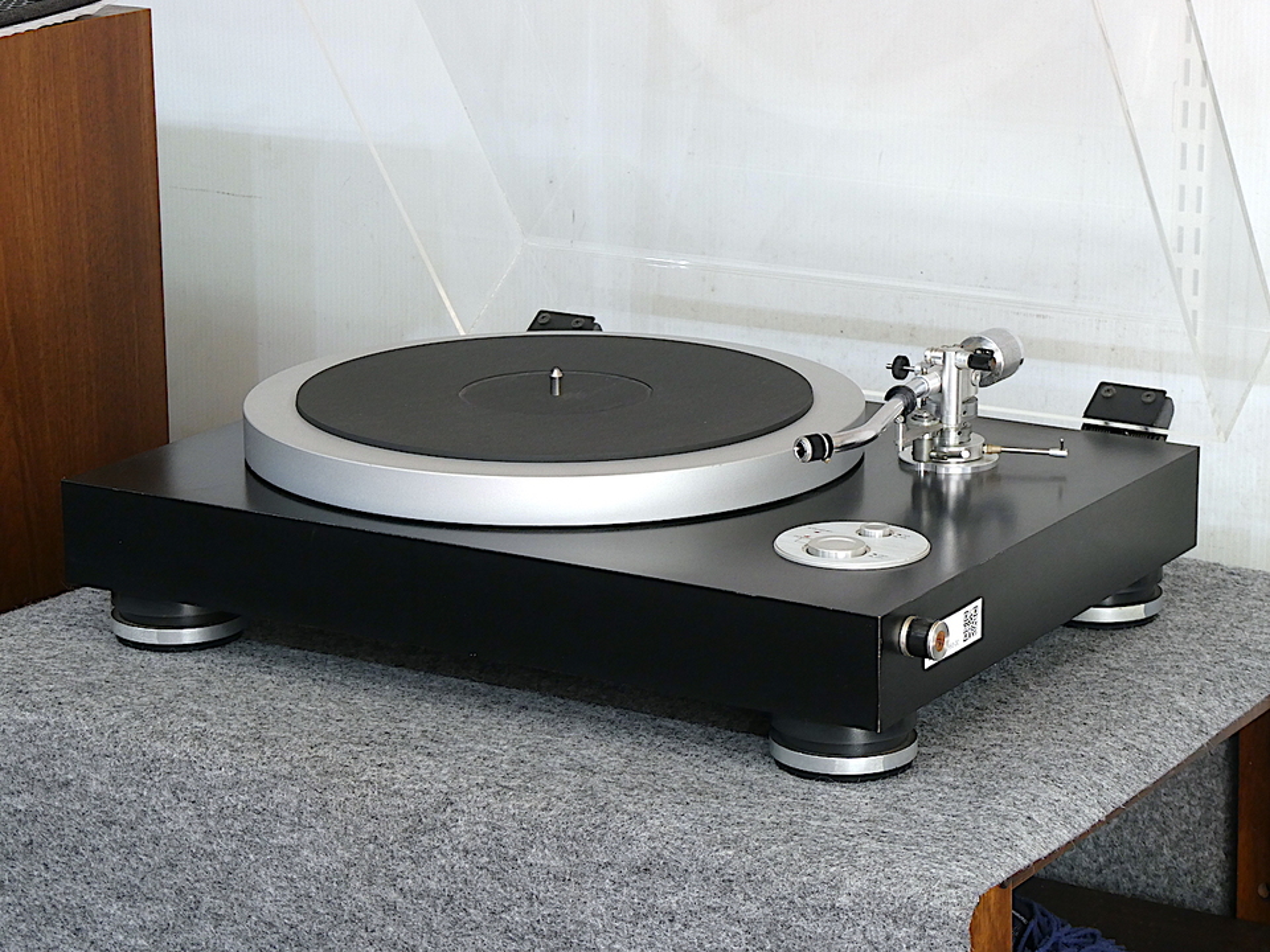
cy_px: 476
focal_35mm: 98
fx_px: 3595
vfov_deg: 15.1
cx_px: 635
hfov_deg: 20.0
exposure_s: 1/20
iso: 200
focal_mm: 17.5
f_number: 5
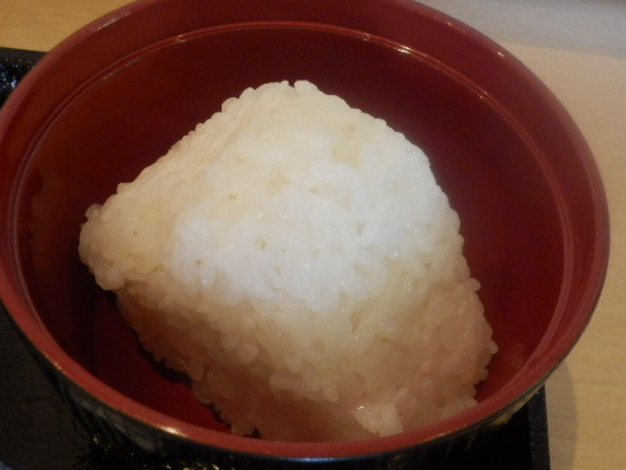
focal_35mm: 57
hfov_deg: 33.8
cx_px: 318
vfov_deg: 25.7
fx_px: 1031
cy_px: 215
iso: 640
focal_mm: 7.9
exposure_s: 1/40
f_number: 4.2
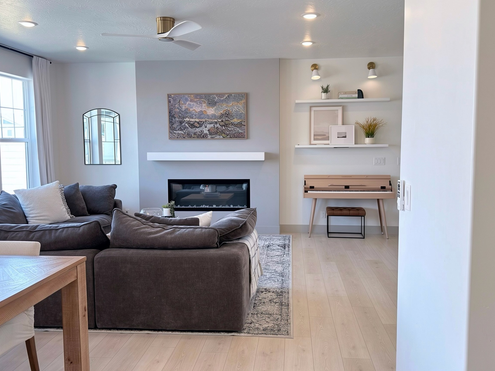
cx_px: 251
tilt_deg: -4.5
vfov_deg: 45.4
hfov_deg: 58.4
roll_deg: +0.0
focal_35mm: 31
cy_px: 181
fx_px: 443
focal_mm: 6.76
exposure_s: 1/138
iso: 64
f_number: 1.78
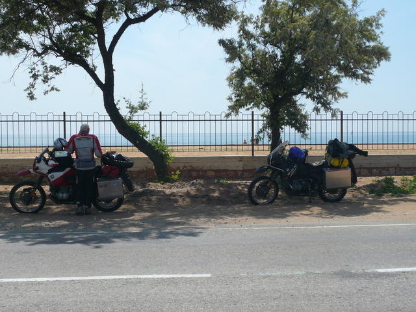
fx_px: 697
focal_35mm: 58
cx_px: 208
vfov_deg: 25.2
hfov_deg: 33.2
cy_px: 156
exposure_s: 1/160
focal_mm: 9.6
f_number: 11
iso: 100
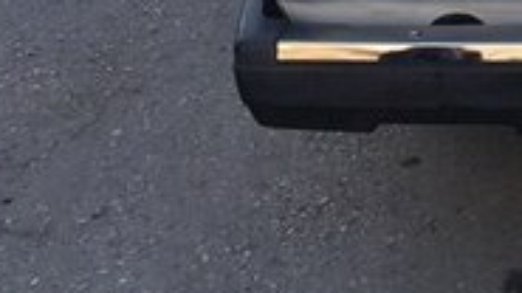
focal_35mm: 113
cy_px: -275
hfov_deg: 17.0
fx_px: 1564
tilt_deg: -14.7
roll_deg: -0.3
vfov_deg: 10.0
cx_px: 801
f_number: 2.2
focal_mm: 4.15
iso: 25
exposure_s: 1/267
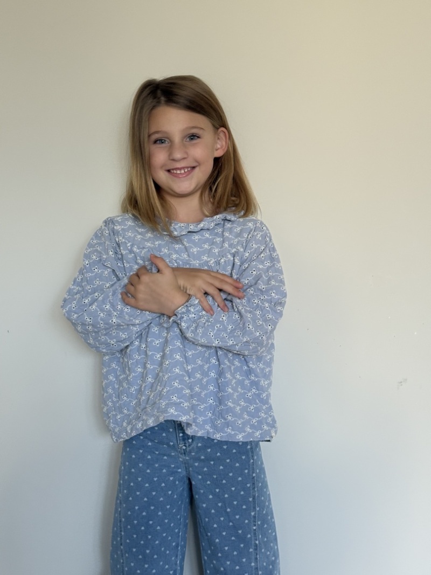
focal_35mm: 48
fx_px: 797
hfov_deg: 30.3
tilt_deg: -3.7
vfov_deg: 39.7
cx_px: 216
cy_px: 288
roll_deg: +0.2
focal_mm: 6.76
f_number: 1.78
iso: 100
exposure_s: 1/74
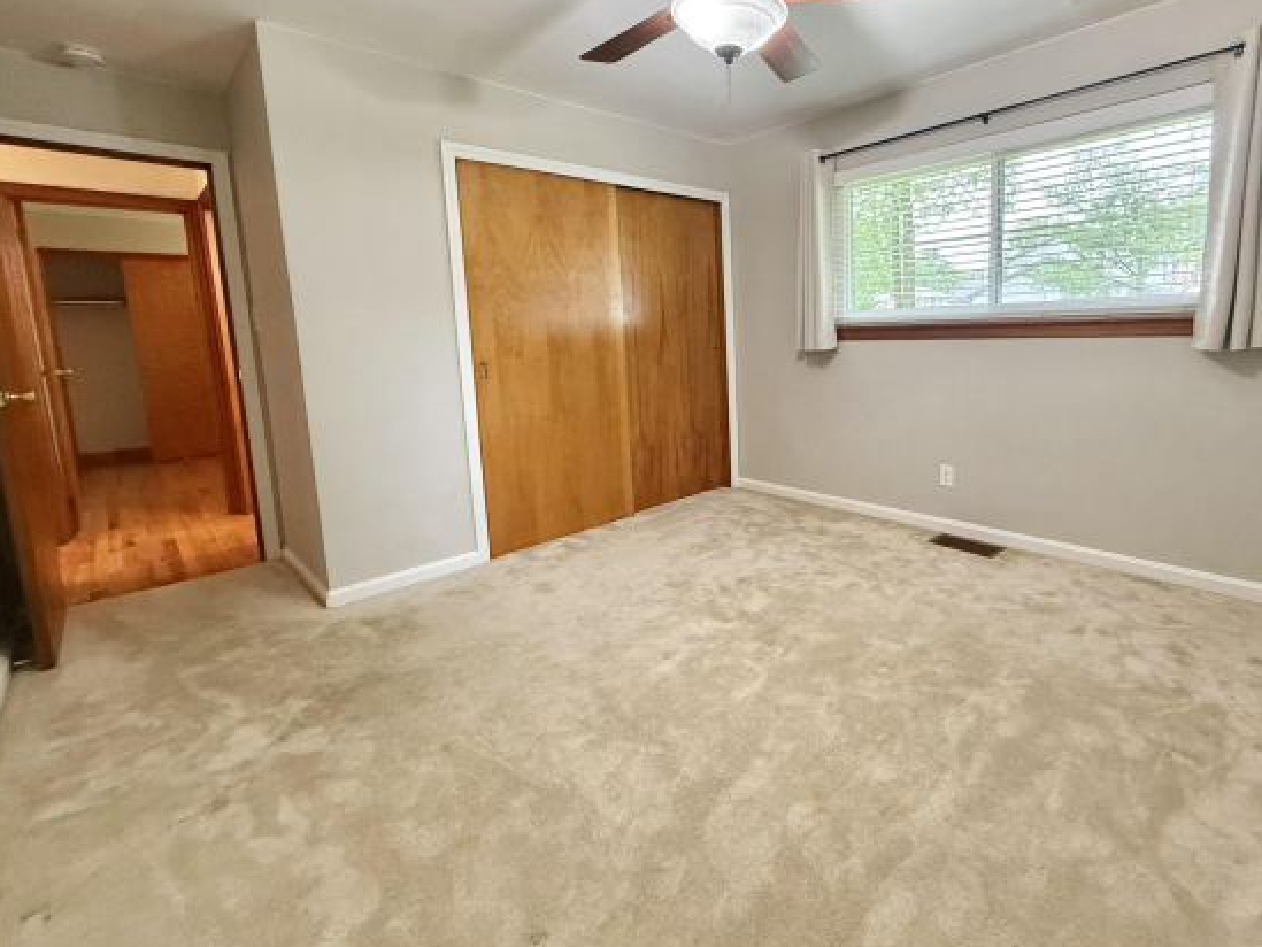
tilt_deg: -6.5
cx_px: 744
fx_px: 620
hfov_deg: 90.1
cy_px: 407
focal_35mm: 17
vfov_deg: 74.3
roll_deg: +1.7
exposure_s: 1/120
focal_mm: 2.22
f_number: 2.2
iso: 500
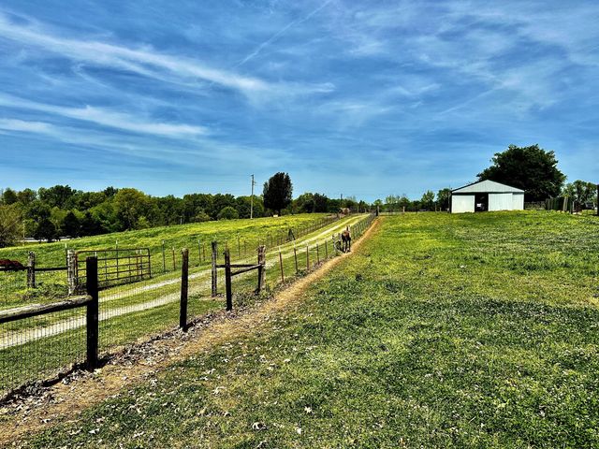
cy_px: 224
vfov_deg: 56.8
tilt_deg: +0.3
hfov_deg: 71.6
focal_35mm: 24
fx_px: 415
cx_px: 300
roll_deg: -1.2
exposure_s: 1/7042
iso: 80
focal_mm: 6.86
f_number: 1.78
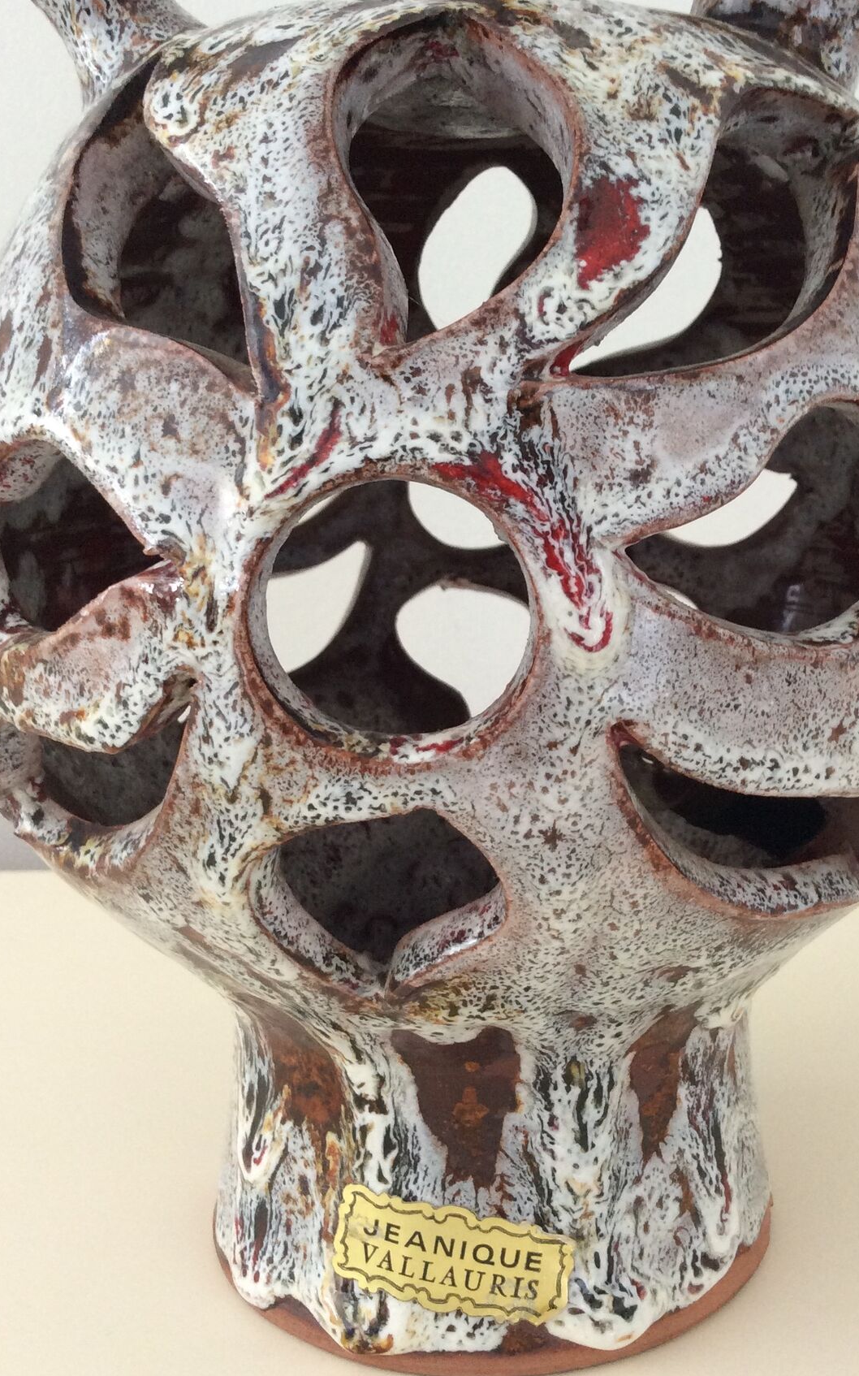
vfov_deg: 49.2
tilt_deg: -10.1
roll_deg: -0.4
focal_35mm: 40
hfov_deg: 31.8
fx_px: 1499
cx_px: 549
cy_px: 630
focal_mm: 3.3
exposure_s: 1/25
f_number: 2.4
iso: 80
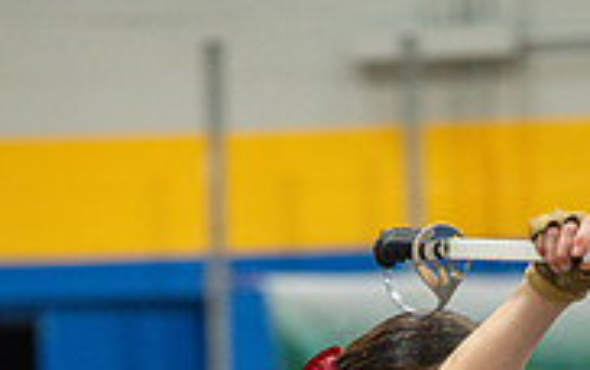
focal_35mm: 505
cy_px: 695
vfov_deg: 2.6
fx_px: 8125
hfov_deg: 4.2
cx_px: 331
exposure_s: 1/500
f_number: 4
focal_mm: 200
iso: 6400
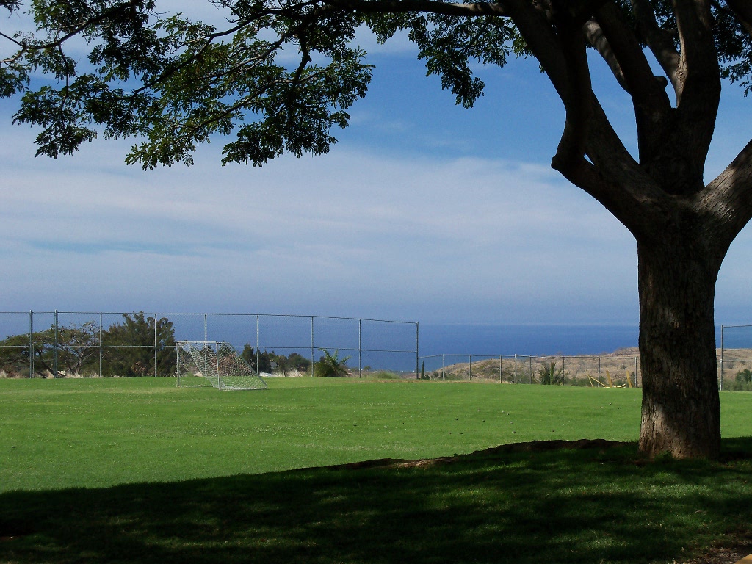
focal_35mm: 70
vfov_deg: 21.0
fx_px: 1521
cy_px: 282
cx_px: 376
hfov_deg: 27.8
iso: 80
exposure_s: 1/1250
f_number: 4.1
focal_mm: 12.3
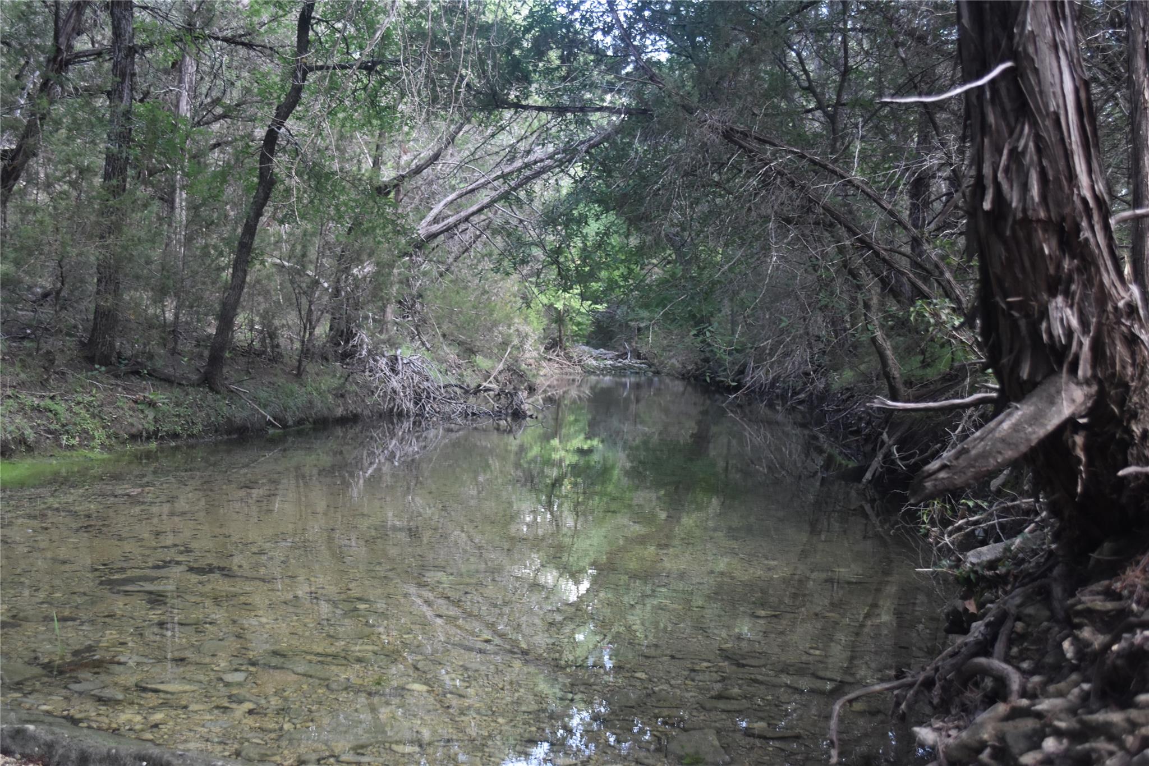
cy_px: 383
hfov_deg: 46.4
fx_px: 1340
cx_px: 574
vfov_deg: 31.9
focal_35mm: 42
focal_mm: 28
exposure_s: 1/160
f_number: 4.5
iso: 800
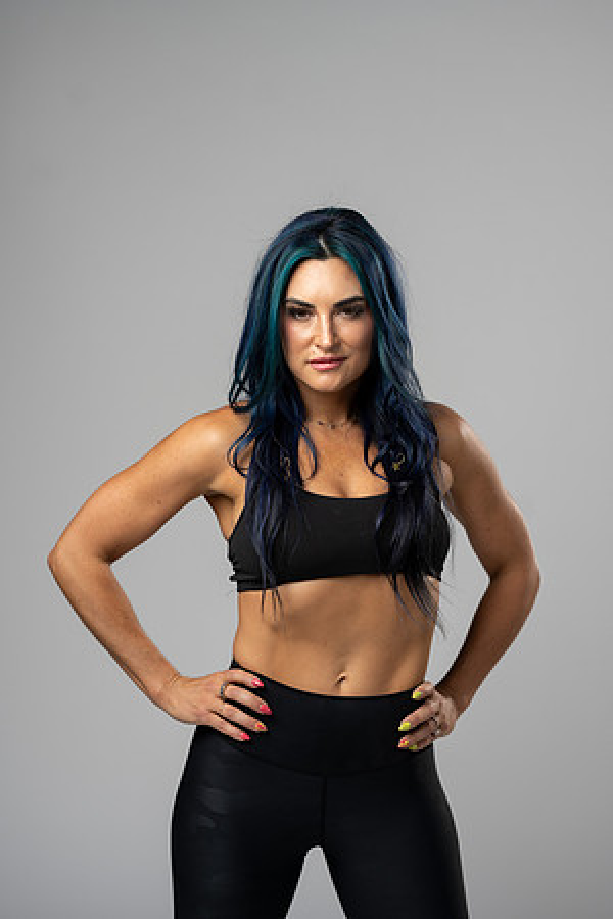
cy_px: 460
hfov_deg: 16.1
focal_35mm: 85
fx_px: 2171
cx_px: 306
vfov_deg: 23.9
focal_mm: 85
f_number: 3.2
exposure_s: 1/160
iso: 200
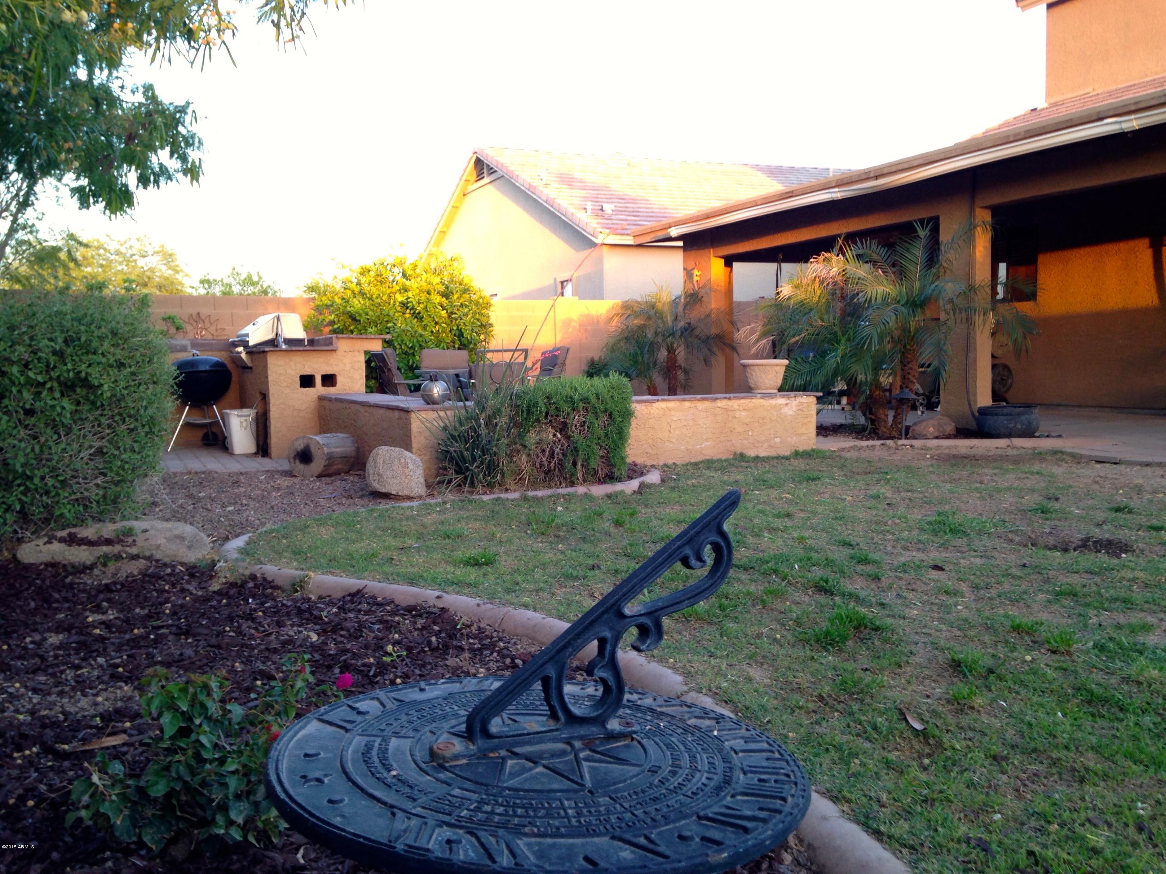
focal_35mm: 33
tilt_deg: -6.1
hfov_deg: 55.4
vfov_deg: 42.9
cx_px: 583
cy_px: 437
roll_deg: -0.8
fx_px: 1112
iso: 50
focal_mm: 4.12
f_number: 2.4
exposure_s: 1/30
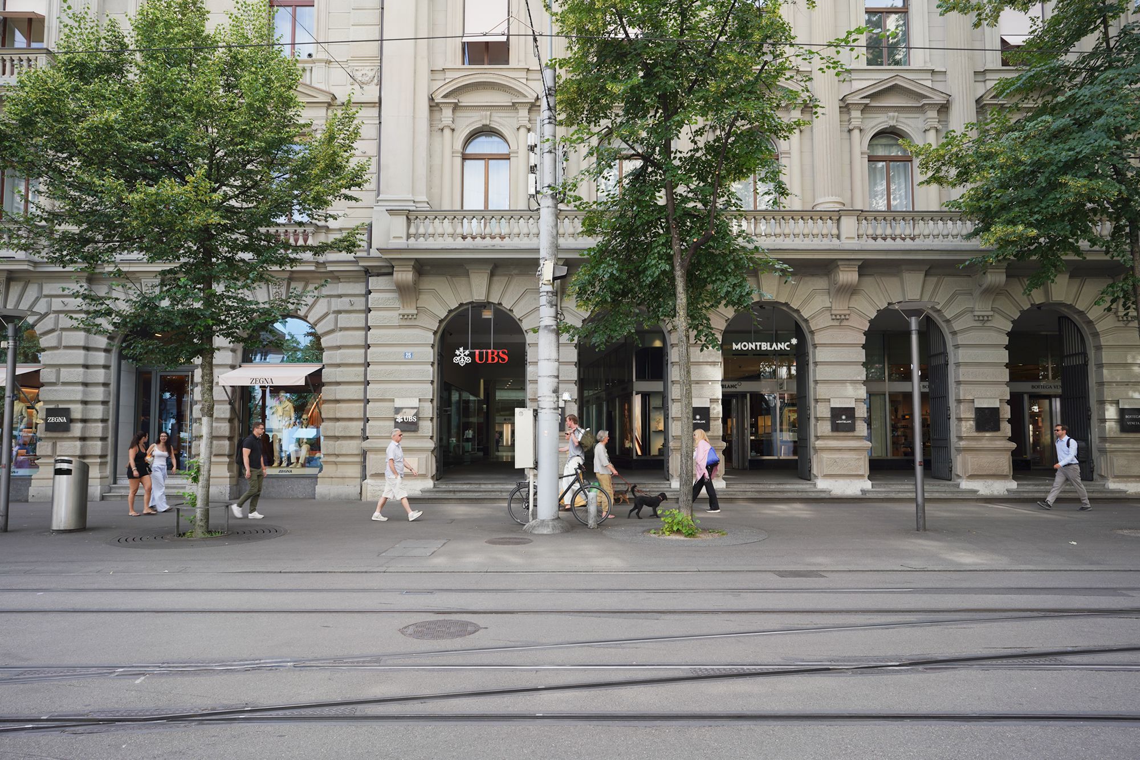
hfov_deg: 73.7
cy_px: 380
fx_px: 760
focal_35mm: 24
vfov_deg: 53.1
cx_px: 570
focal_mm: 24
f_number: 6.3
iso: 100
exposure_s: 1/100
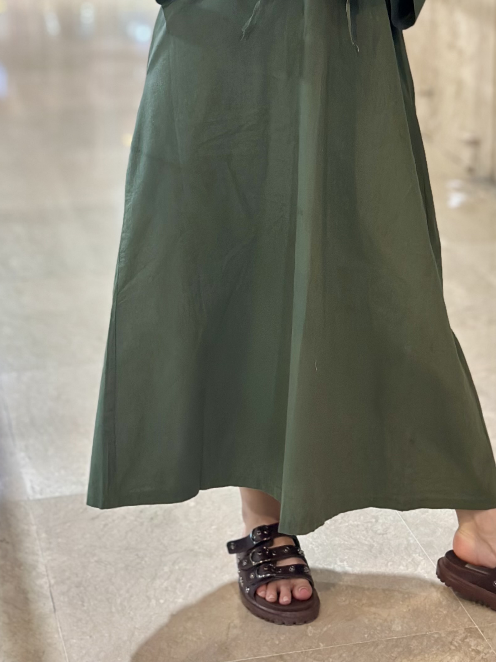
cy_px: 35
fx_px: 1739
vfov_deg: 21.0
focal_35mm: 91
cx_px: 324
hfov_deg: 16.2
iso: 160
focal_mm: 6.86
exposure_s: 1/100
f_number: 1.78
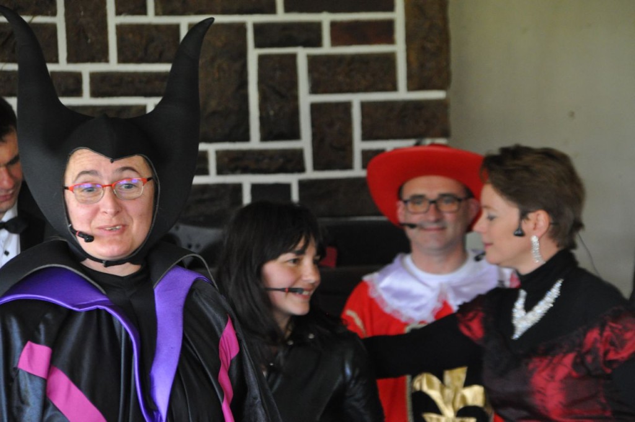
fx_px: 3303
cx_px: 318
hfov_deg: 11.0
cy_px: 211
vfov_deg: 7.3
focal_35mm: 188
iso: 1600
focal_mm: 125
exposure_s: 1/50
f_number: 5.6
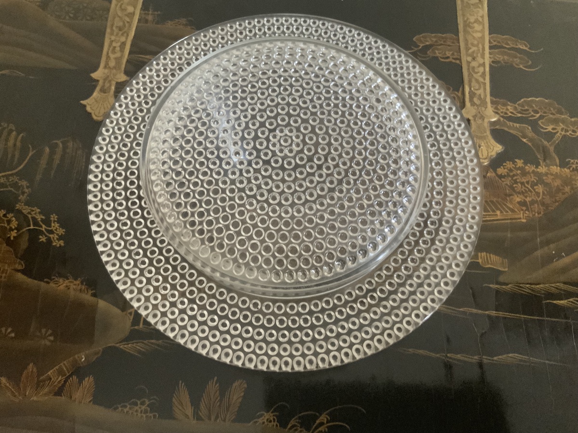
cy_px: 216
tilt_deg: -72.1
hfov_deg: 61.7
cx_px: 289
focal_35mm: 29
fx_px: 484
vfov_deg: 48.2
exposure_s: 1/31
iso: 320
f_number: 1.8
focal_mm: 3
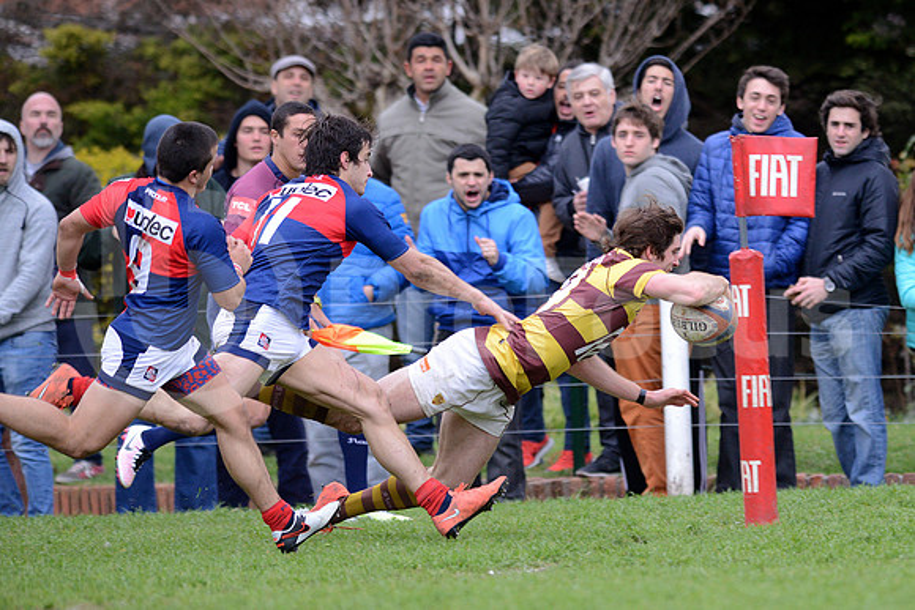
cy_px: 305
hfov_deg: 4.9
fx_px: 10677
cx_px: 458
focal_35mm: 420
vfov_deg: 3.3
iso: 2200
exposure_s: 1/640
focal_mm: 420
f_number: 4
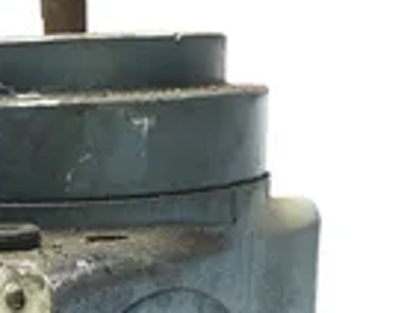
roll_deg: +2.8
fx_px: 1058
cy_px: 422
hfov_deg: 21.7
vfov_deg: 15.8
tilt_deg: -17.5
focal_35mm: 88
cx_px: 30
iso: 25
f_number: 2.4
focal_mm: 3.3
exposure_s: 1/30
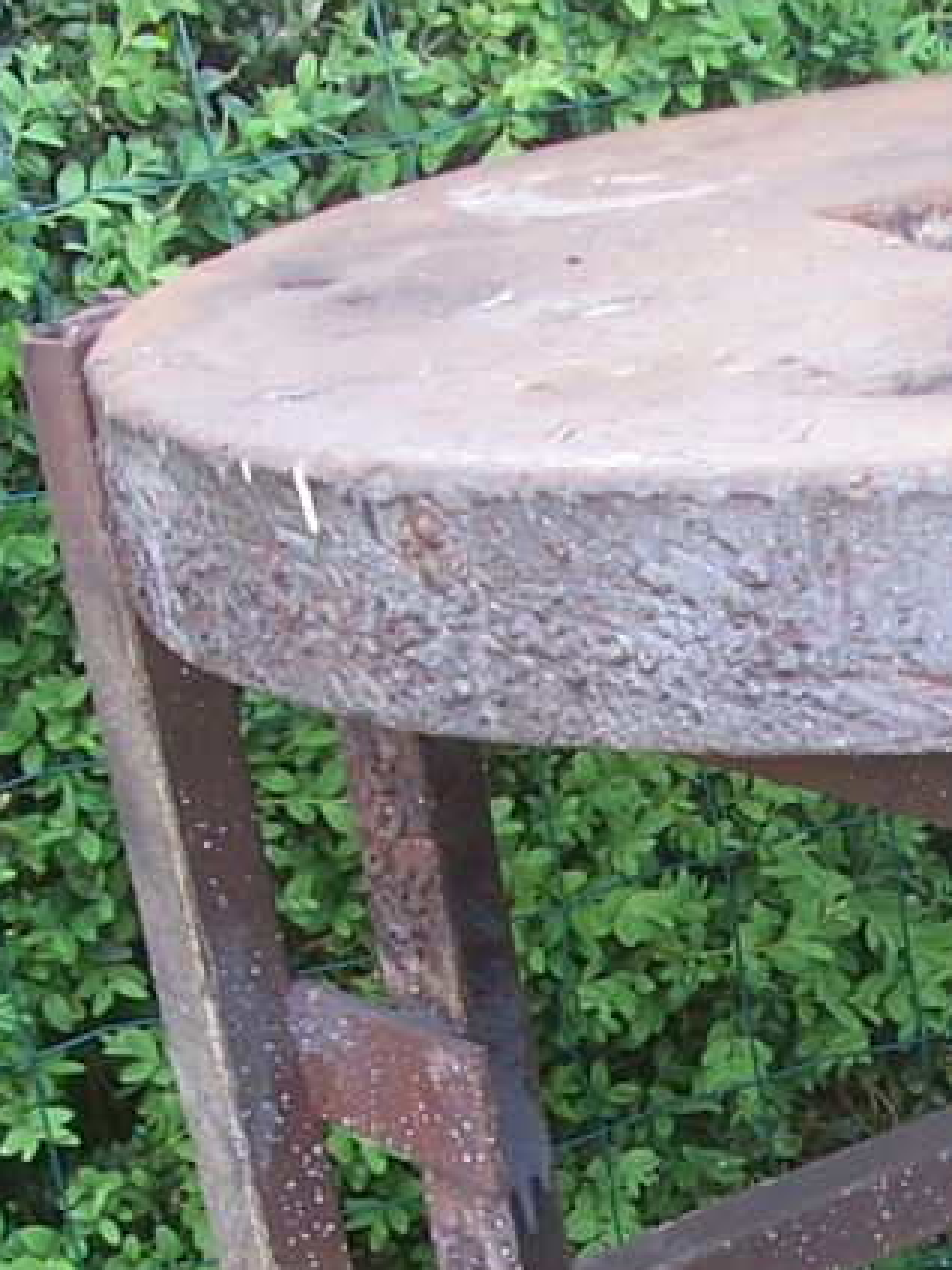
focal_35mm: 110
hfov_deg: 13.1
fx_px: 4034
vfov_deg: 17.2
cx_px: 1197
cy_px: 1481
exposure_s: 1/30
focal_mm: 6
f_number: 2.8
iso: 80
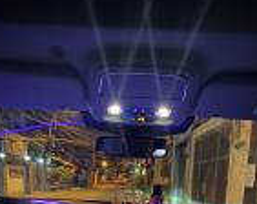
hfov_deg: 52.9
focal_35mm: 34
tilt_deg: -11.0
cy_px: 226
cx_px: 118
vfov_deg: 36.4
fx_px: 258
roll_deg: -0.4
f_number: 2.2
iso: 1250
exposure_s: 1/6
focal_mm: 2.22
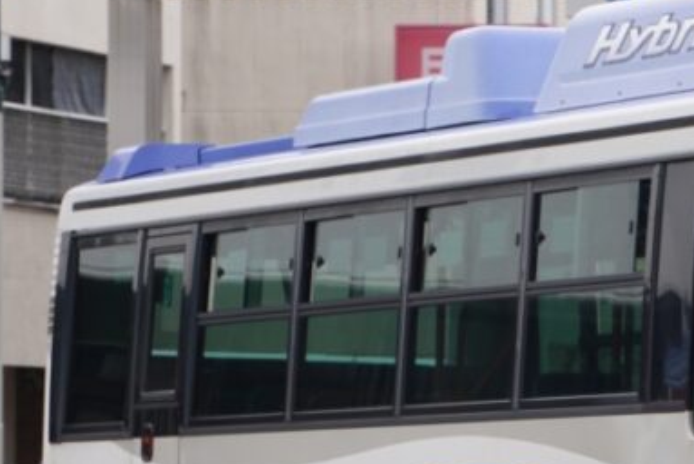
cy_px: 399
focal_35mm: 421
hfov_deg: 4.9
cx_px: 743
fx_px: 8128
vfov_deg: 3.3
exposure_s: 1/80
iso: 100
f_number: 11
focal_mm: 105
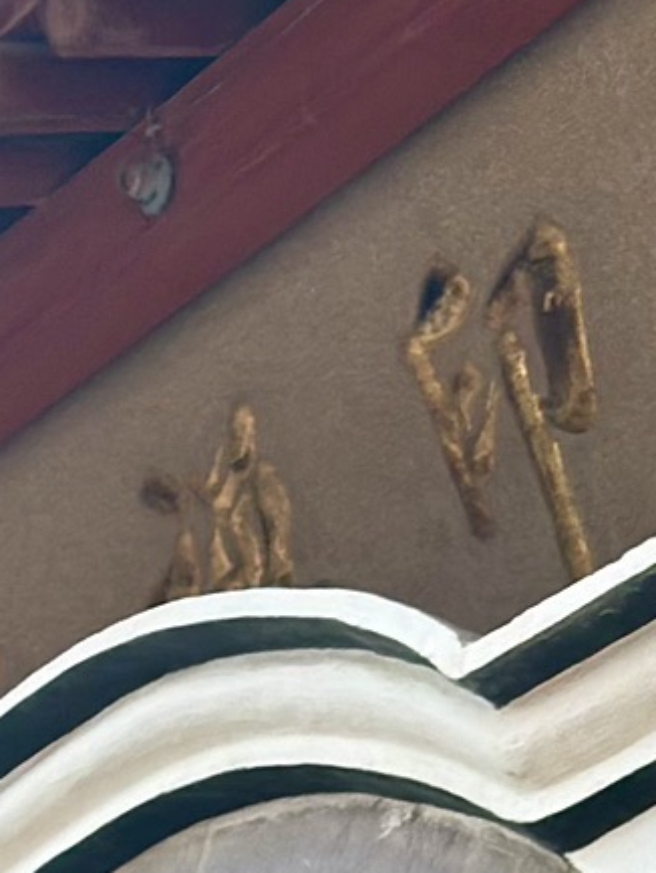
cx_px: 1149
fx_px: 5579
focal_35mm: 221
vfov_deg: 8.7
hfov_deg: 6.6
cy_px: 1434
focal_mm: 6.86
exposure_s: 1/1085
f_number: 1.78
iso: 80
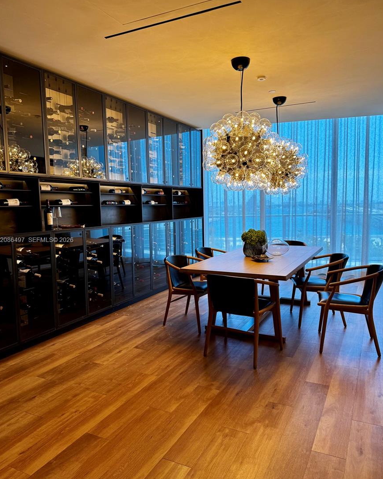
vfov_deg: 66.0
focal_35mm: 26
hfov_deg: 54.9
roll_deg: +1.2
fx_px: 368
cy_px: 241
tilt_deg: -6.0
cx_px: 191
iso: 64
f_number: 1.78
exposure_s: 1/195
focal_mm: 6.76
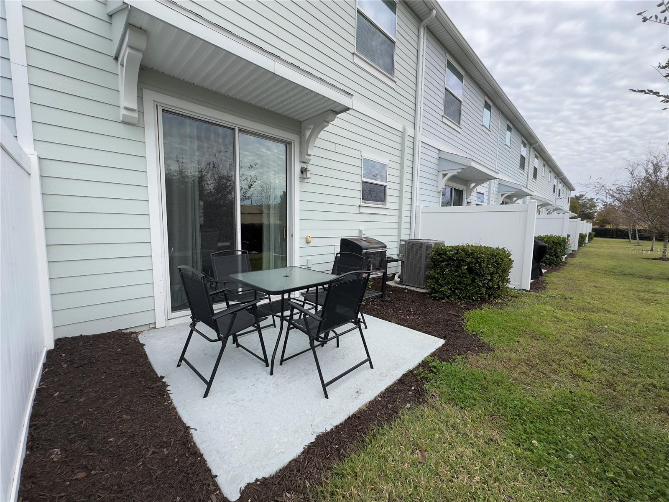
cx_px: 334
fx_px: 271
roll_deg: -0.9
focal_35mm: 14
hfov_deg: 102.1
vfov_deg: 85.7
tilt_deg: -4.6
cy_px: 251
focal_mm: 2.22
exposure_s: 1/849
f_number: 2.2
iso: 40
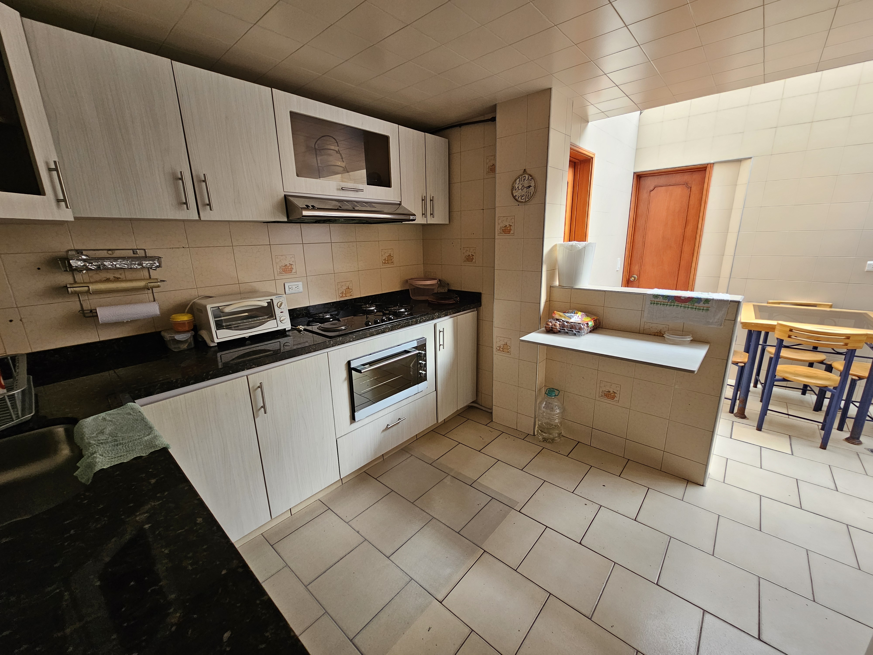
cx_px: 436
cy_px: 328
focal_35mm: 13
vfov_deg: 89.9
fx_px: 328
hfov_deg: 106.2
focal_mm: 2.2
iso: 100
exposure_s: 1/60
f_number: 2.2
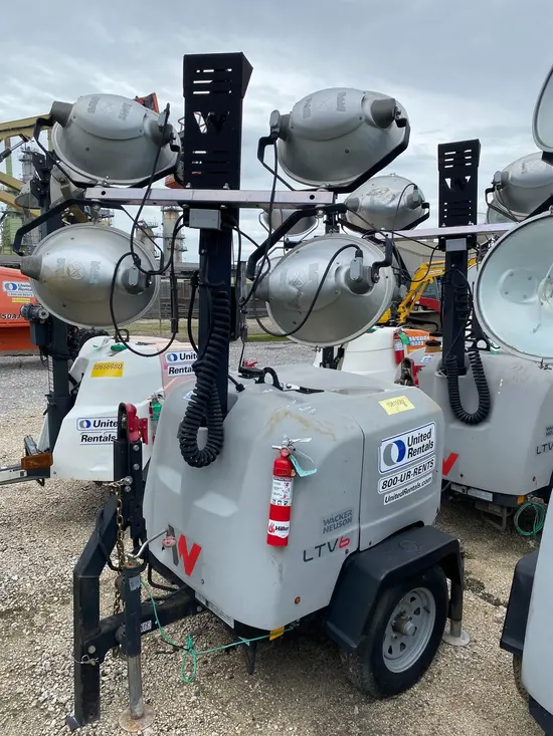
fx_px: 554
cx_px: 276
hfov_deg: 53.1
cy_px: 368
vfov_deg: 67.3
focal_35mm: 26
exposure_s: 1/1484
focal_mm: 4.25
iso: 32
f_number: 1.8
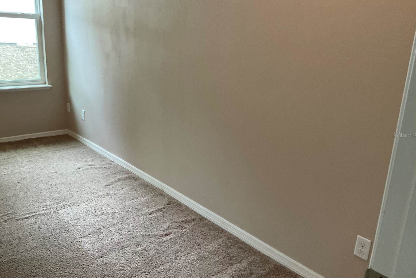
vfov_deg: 42.3
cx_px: 204
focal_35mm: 31
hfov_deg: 60.3
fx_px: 358
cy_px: 135
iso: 125
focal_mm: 3
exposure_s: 1/60
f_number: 1.8
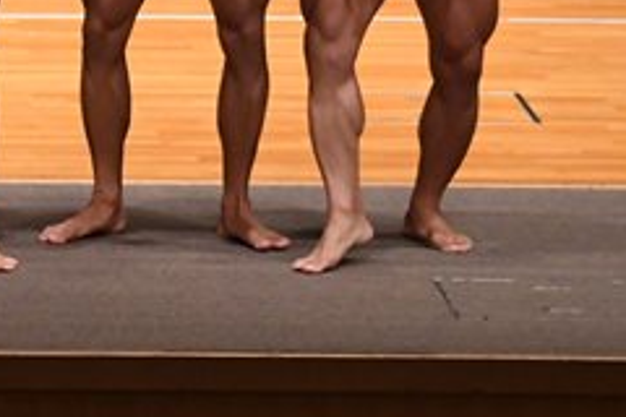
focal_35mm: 484
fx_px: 8416
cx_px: -150
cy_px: -154
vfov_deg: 2.8
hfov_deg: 4.2
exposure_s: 1/400
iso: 4000
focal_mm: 100
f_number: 5.6
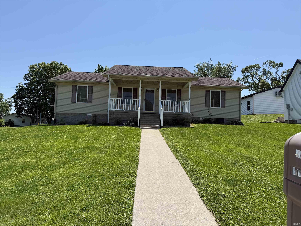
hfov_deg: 71.6
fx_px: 209
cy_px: 113
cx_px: 150
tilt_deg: +4.3
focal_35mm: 24
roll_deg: -2.2
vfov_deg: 56.8
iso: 80
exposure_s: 1/4405
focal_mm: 6.76
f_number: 1.78
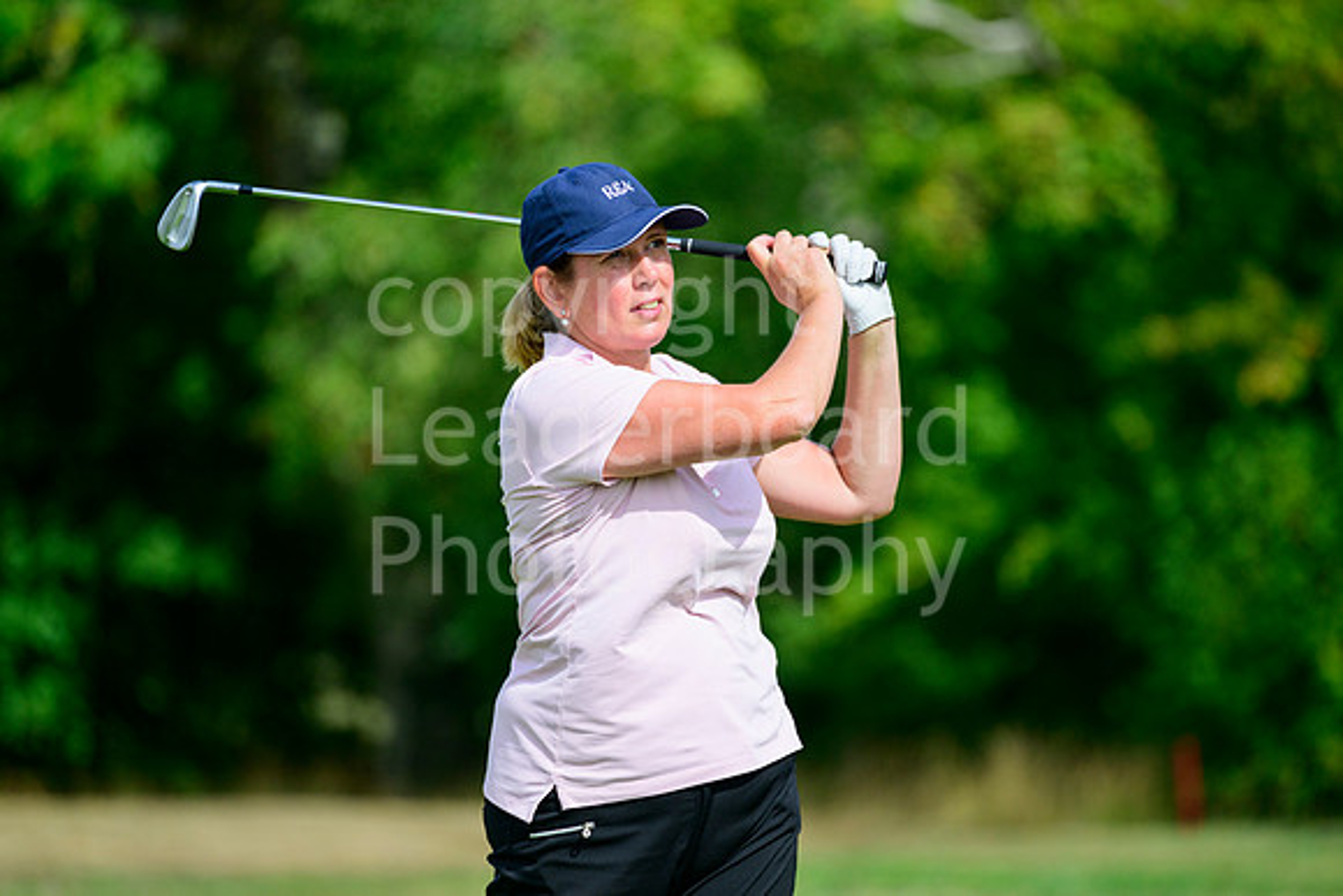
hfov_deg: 5.2
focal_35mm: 400
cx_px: 672
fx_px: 14925
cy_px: 448
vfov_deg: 3.4
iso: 400
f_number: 5.6
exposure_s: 1/2000
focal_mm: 400
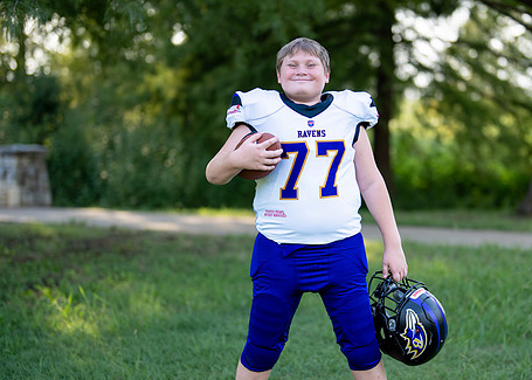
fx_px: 1239
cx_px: 333
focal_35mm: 82
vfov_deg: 17.4
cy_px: 212
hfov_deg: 24.2
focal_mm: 50
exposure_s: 1/1250
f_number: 1.2
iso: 100
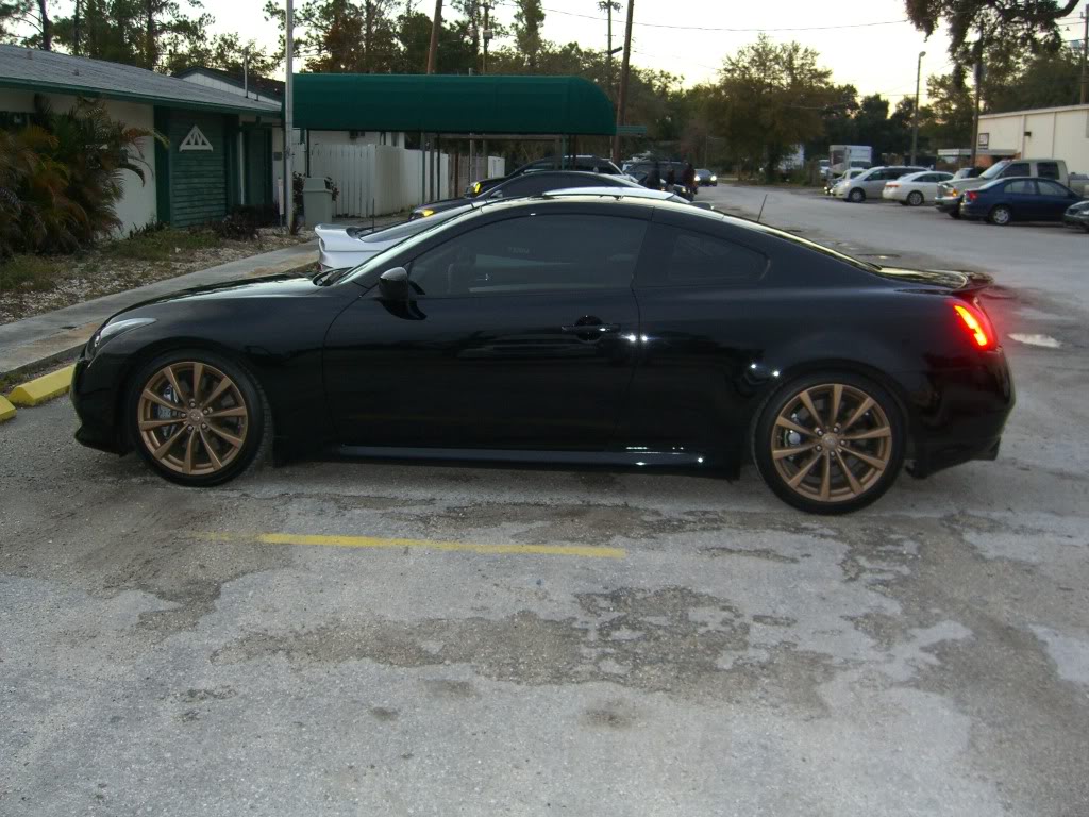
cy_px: 408
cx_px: 544
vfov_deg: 37.7
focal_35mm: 38
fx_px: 1195
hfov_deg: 49.0
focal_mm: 7.9
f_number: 2.8
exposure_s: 1/60
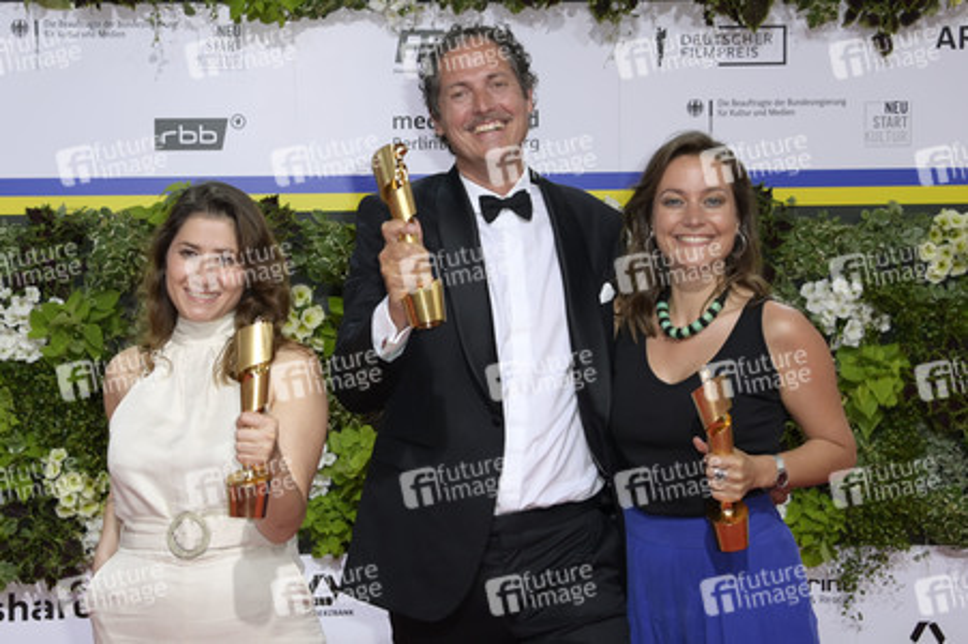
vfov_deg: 24.2
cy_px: 322
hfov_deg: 35.7
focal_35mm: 56
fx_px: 1505
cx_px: 484
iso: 500
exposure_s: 1/250
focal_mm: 56
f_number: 5.6
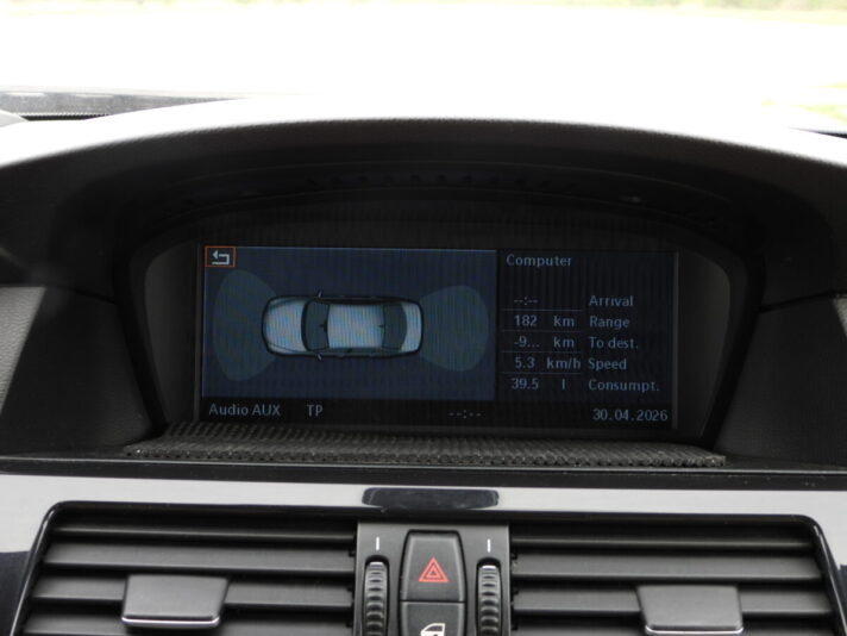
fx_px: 1346
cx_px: 424
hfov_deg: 34.9
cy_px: 318
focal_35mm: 55
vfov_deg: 26.6
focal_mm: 9.8
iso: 100
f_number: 3.5
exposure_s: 1/60
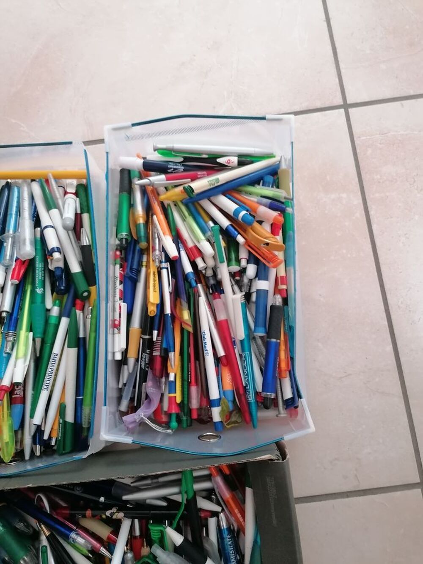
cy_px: 282
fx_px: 440
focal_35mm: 27
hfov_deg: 51.4
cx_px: 212
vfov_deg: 65.3
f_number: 1.8
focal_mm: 4.75
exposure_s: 1/25
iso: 500
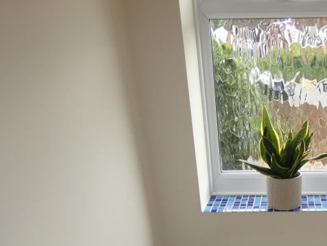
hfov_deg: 43.6
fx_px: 378
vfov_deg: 33.6
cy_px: 231
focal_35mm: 40
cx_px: 280
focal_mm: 3.6
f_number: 2.8
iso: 80
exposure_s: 1/125
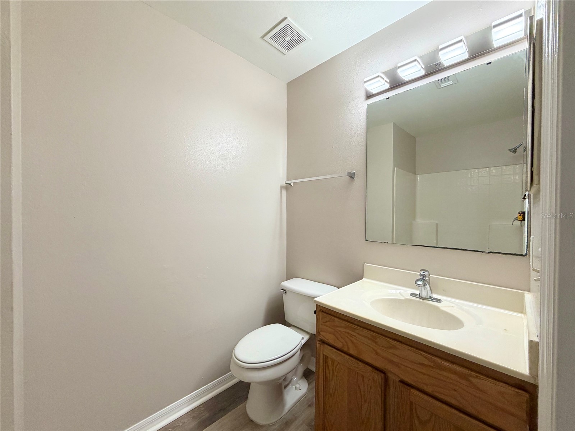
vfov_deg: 85.7
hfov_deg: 102.1
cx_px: 288
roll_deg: +0.5
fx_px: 233
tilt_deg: +0.1
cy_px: 216
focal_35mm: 14
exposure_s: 1/120
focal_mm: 2.22
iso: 200
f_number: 2.2
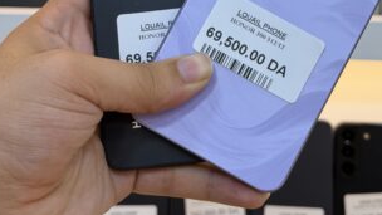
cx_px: 224
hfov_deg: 24.7
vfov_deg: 13.8
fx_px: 871
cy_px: -10
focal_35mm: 86
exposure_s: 1/437
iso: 64
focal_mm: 6.76
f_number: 1.78
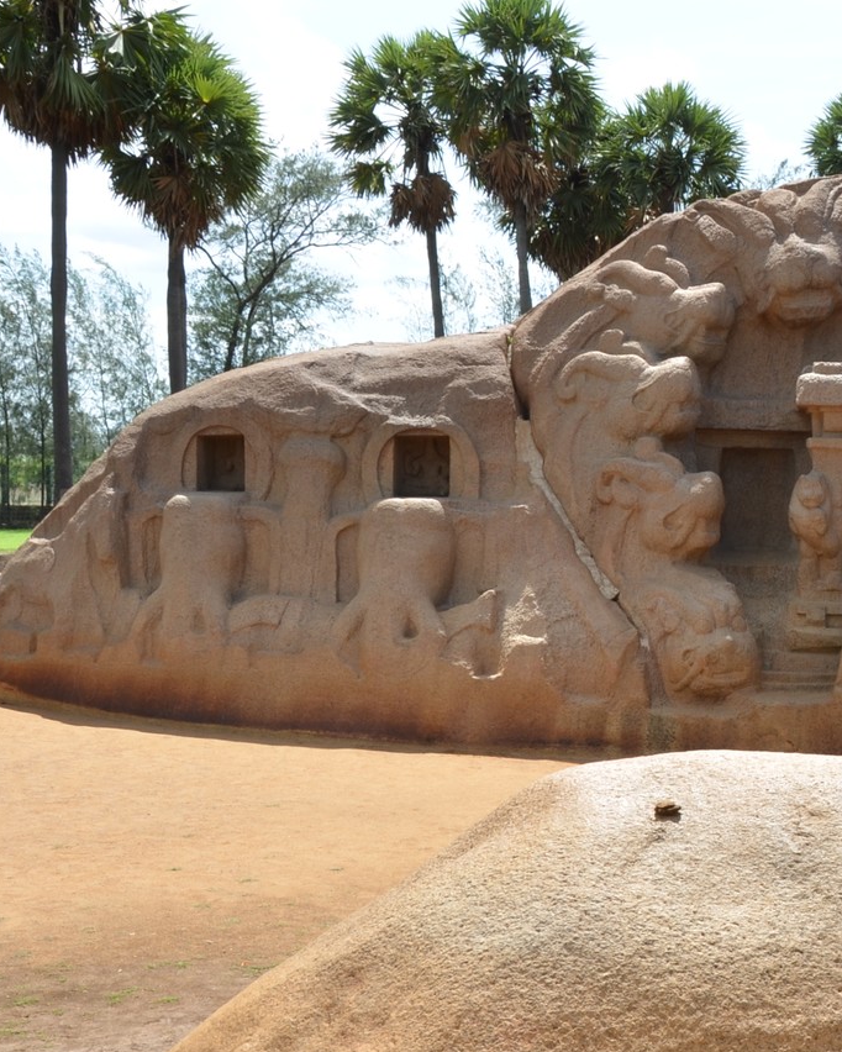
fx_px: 1775
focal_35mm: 57
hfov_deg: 25.3
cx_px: 863
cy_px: 704
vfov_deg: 32.7
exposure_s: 1/50
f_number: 14
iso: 100
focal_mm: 18
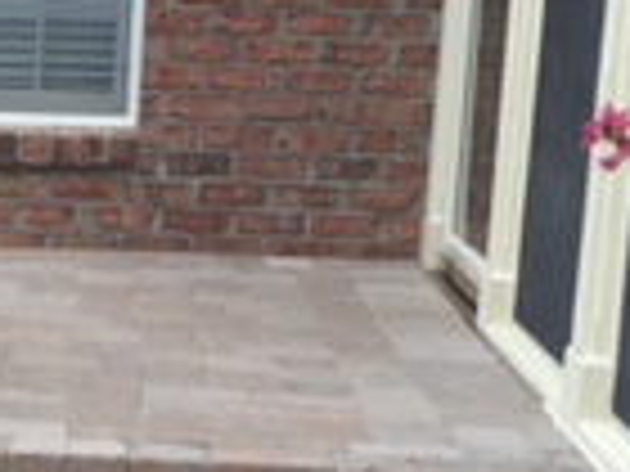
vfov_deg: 11.0
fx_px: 2421
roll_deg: -1.9
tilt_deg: -12.0
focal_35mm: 133
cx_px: -243
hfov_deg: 14.1
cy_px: 485
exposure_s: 1/120
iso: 32
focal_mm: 4.15
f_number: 2.2
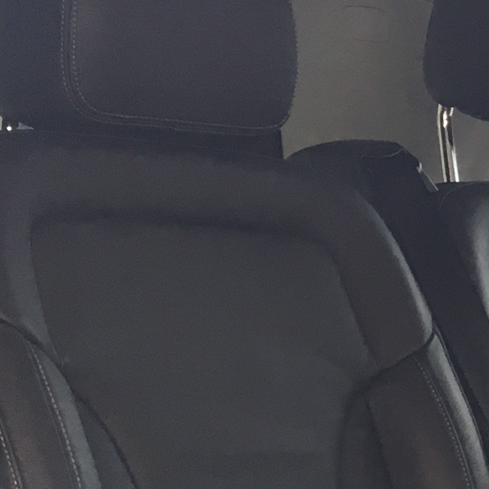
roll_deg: +0.5
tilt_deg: -7.8
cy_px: 682
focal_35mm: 134
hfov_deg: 11.3
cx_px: 1090
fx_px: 2142
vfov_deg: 12.5
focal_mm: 4.15
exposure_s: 1/33
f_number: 2.2
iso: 40
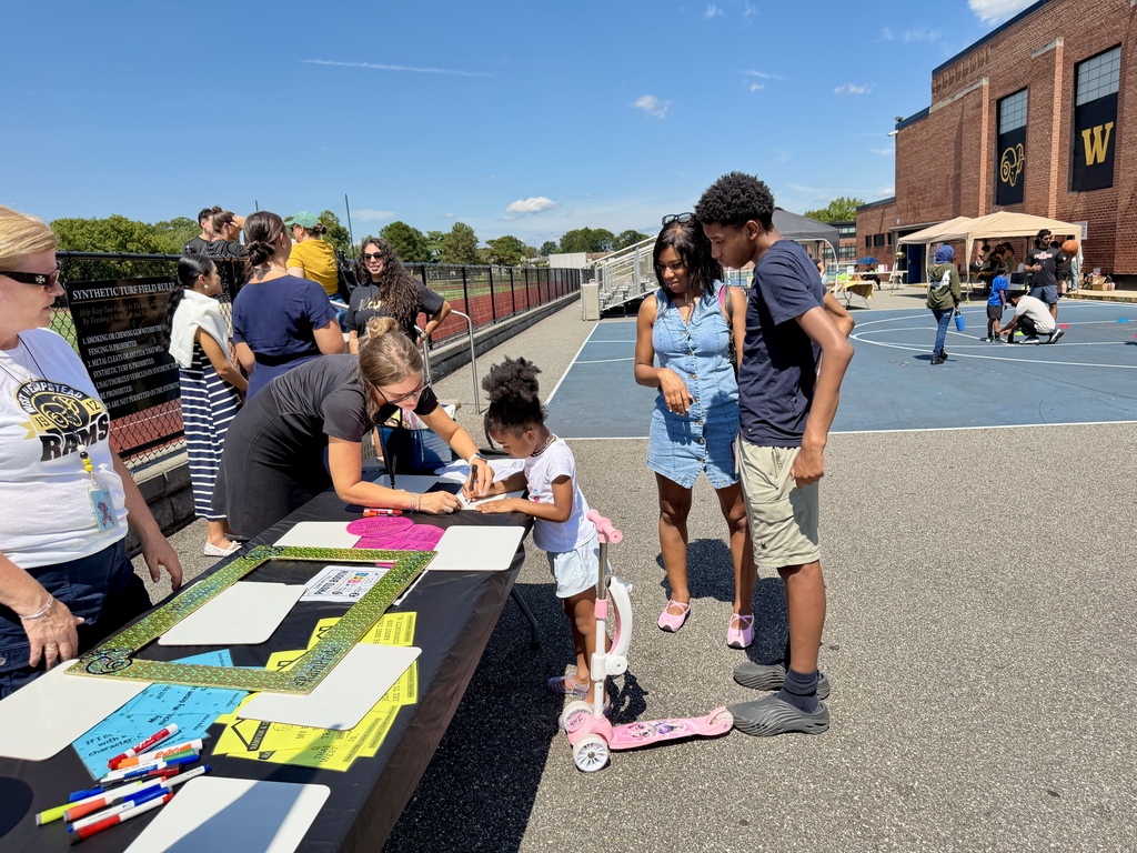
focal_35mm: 24
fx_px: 788
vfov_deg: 56.8
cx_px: 568
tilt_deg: -12.7
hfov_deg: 71.6
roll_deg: +4.9
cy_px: 426
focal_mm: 6.76
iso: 100
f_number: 1.78
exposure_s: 1/6173
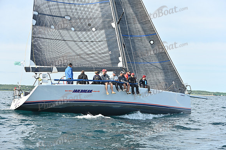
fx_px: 440
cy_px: 75
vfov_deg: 19.5
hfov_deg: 28.8
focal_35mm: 70
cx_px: 113
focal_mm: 70
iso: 320
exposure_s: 1/1000
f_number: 5.6
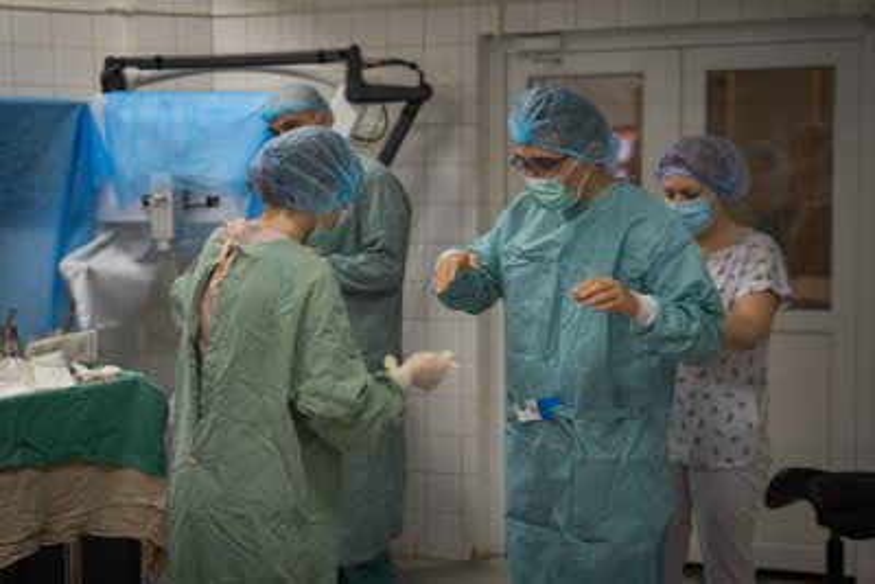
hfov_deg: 30.5
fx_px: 1605
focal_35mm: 66
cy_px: 292
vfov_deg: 20.6
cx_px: 438
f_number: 2.8
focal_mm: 66
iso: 400
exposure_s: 1/100
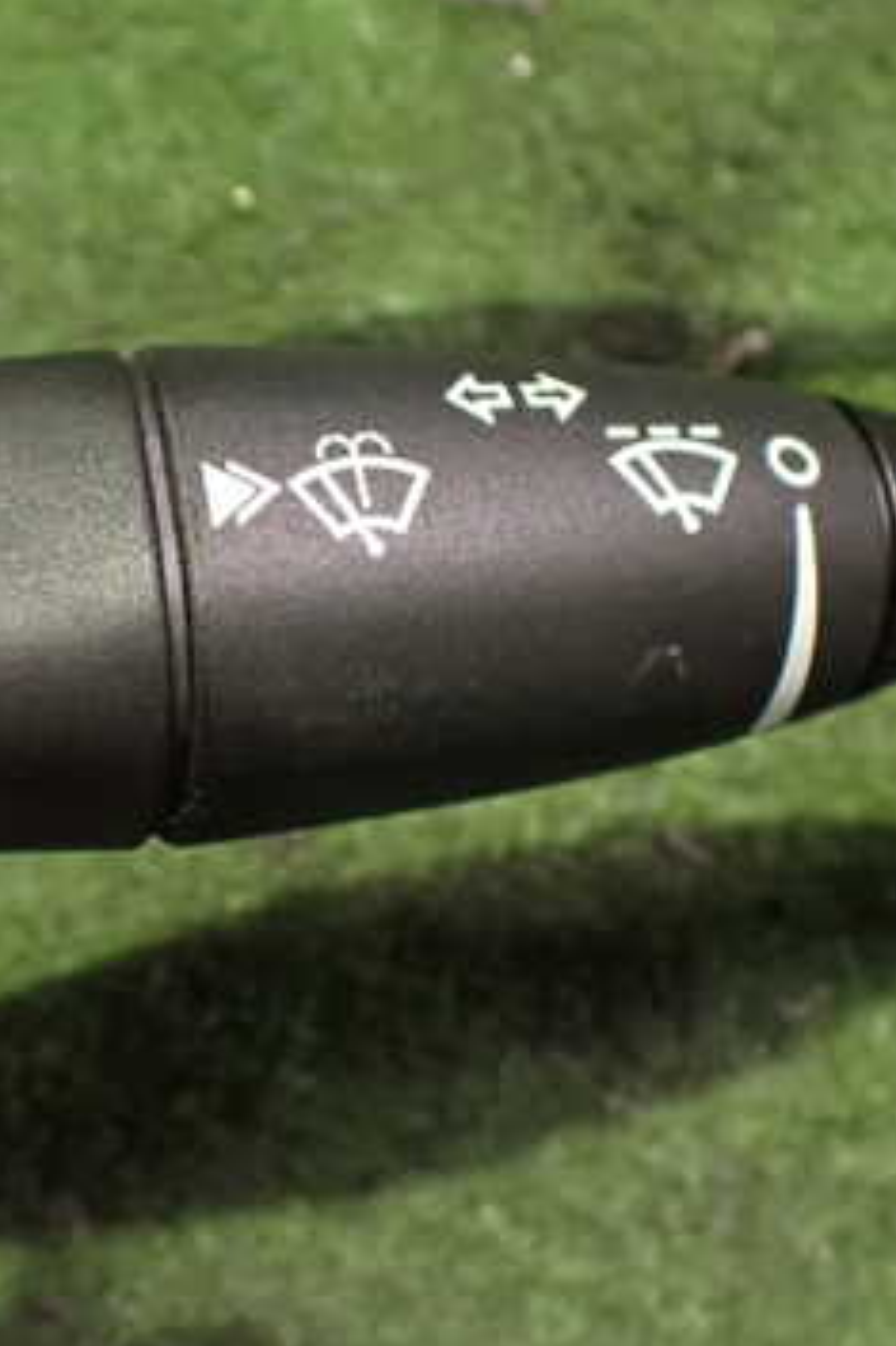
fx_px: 1980
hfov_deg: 25.3
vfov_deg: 37.5
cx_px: 271
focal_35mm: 53
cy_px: 599
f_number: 2.3
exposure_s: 1/30
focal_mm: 5.4
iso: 1250
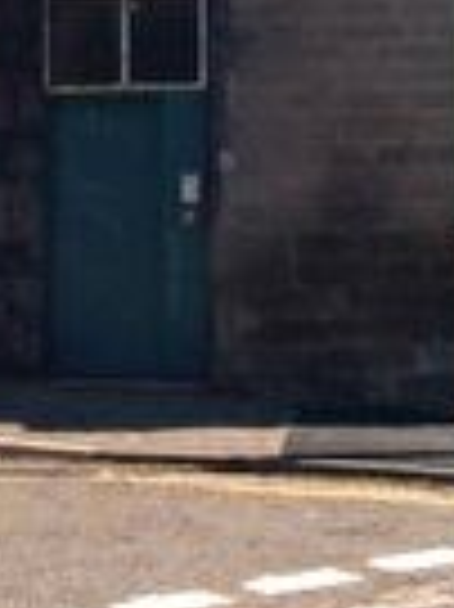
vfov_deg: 15.0
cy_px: -227
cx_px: 319
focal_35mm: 124
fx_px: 2172
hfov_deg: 11.9
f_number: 2.4
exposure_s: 1/629
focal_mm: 3.3
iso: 32
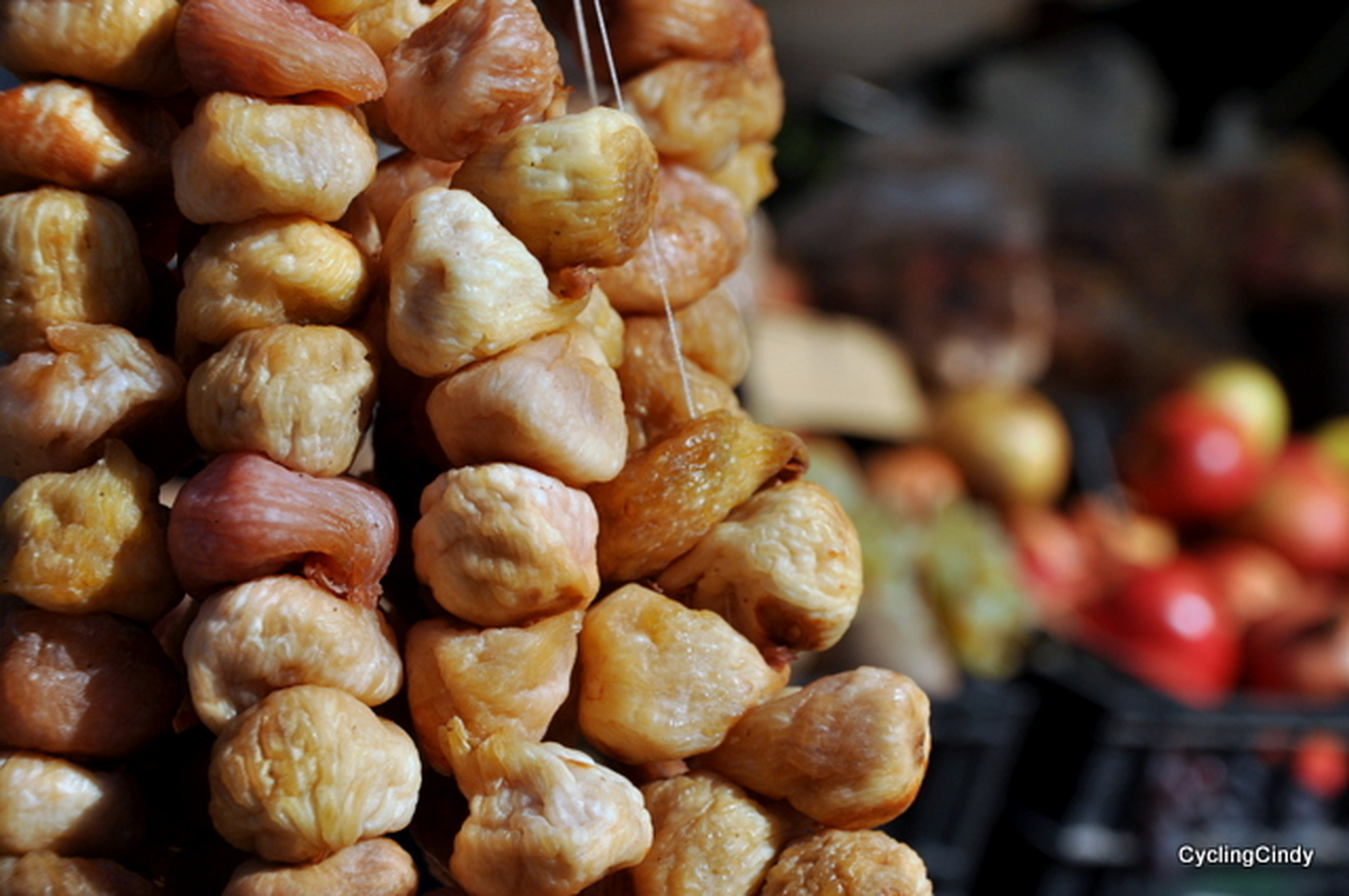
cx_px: 674
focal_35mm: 98
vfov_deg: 14.0
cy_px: 448
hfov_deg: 20.9
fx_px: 3649
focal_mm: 65
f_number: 9
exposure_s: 1/800
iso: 200
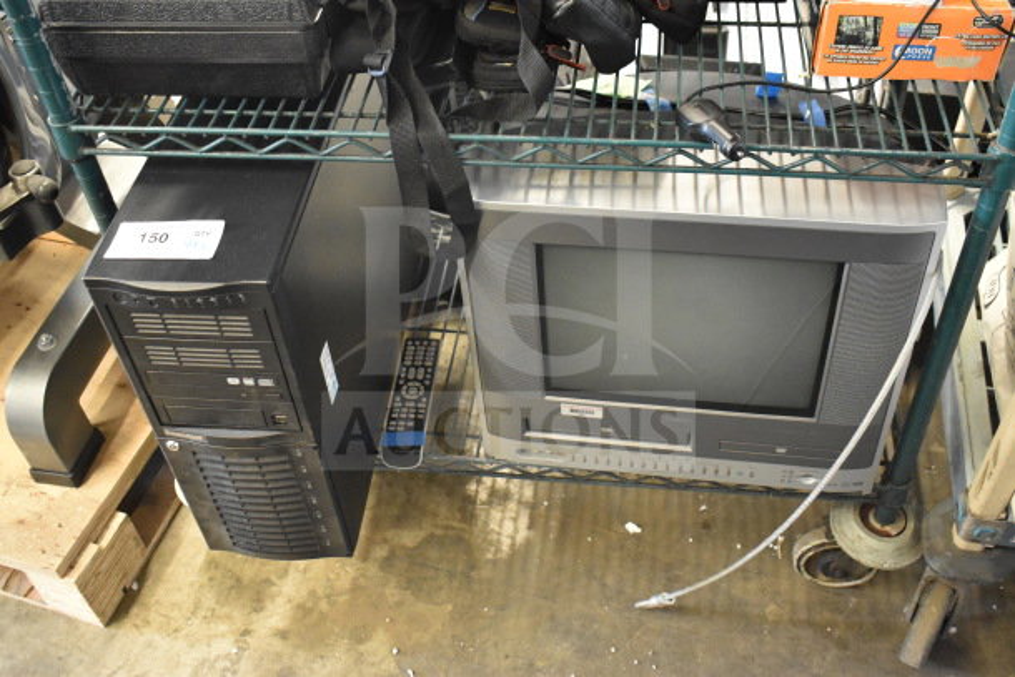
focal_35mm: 36
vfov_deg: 36.9
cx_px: 508
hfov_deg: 53.1
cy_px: 338
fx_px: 1015
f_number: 4
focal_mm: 24
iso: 5600
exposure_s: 1/40
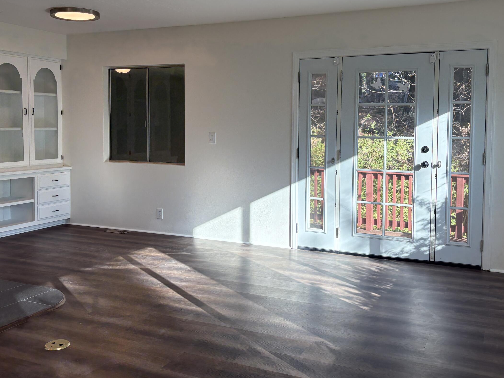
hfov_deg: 50.1
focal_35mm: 37
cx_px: 252
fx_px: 539
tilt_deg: -3.1
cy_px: 155
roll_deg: +0.4
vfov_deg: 38.5
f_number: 1.6
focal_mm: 5.96
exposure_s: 1/295
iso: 64
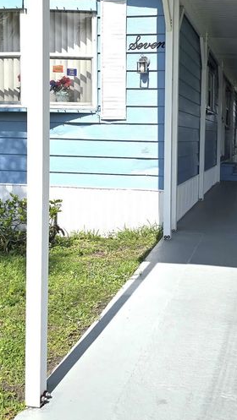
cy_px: 163
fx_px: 480
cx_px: 158
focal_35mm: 43
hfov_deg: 27.6
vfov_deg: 47.0
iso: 12
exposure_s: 1/1395
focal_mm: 6.3
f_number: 1.7
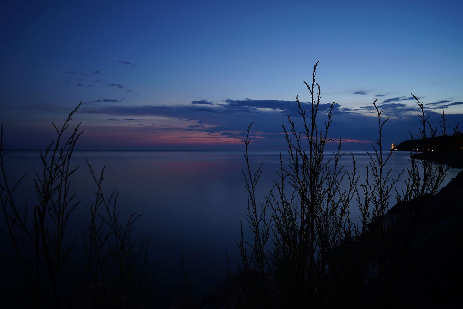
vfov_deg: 53.1
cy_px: 154
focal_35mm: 24
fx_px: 309
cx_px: 232
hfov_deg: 73.7
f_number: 18
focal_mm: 24
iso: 100
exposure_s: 5
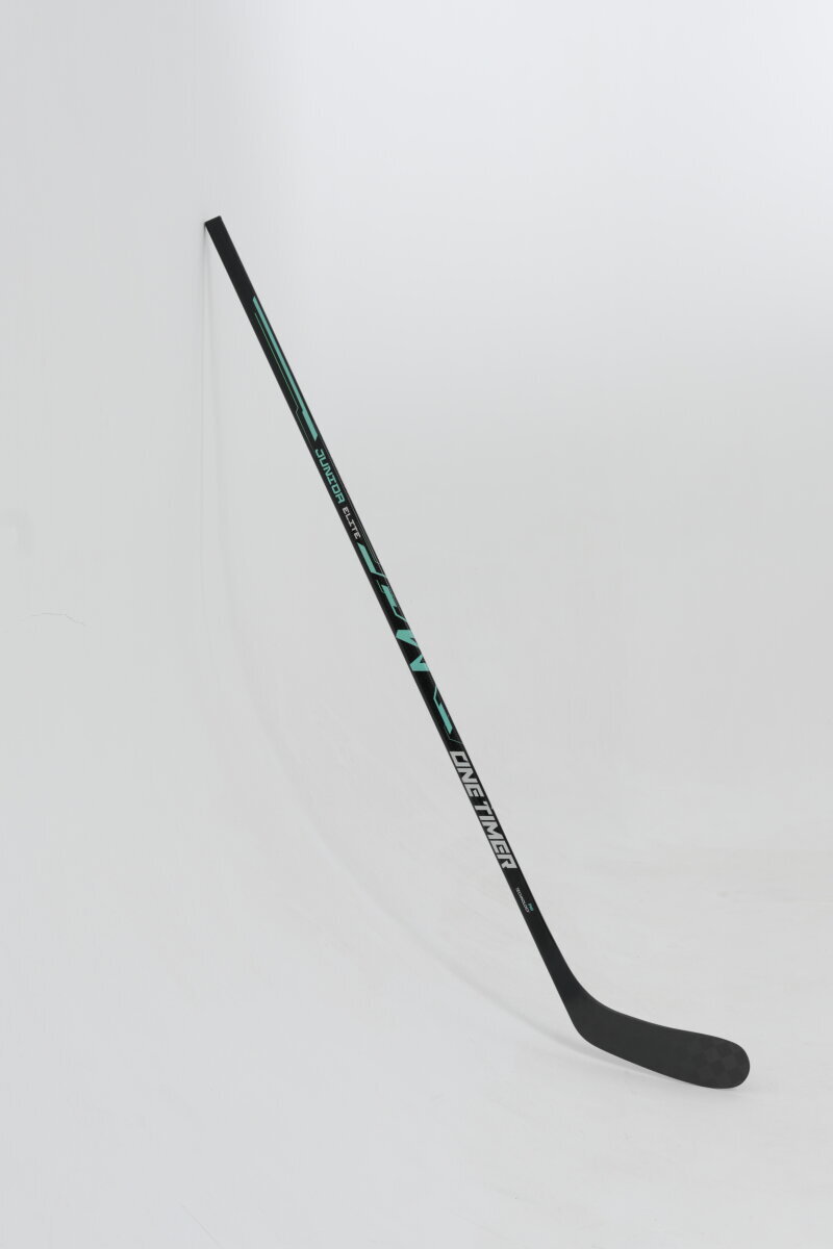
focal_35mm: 52
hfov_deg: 26.0
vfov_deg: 38.2
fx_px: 1805
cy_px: 624
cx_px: 416
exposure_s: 1/160
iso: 125
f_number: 8
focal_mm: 35
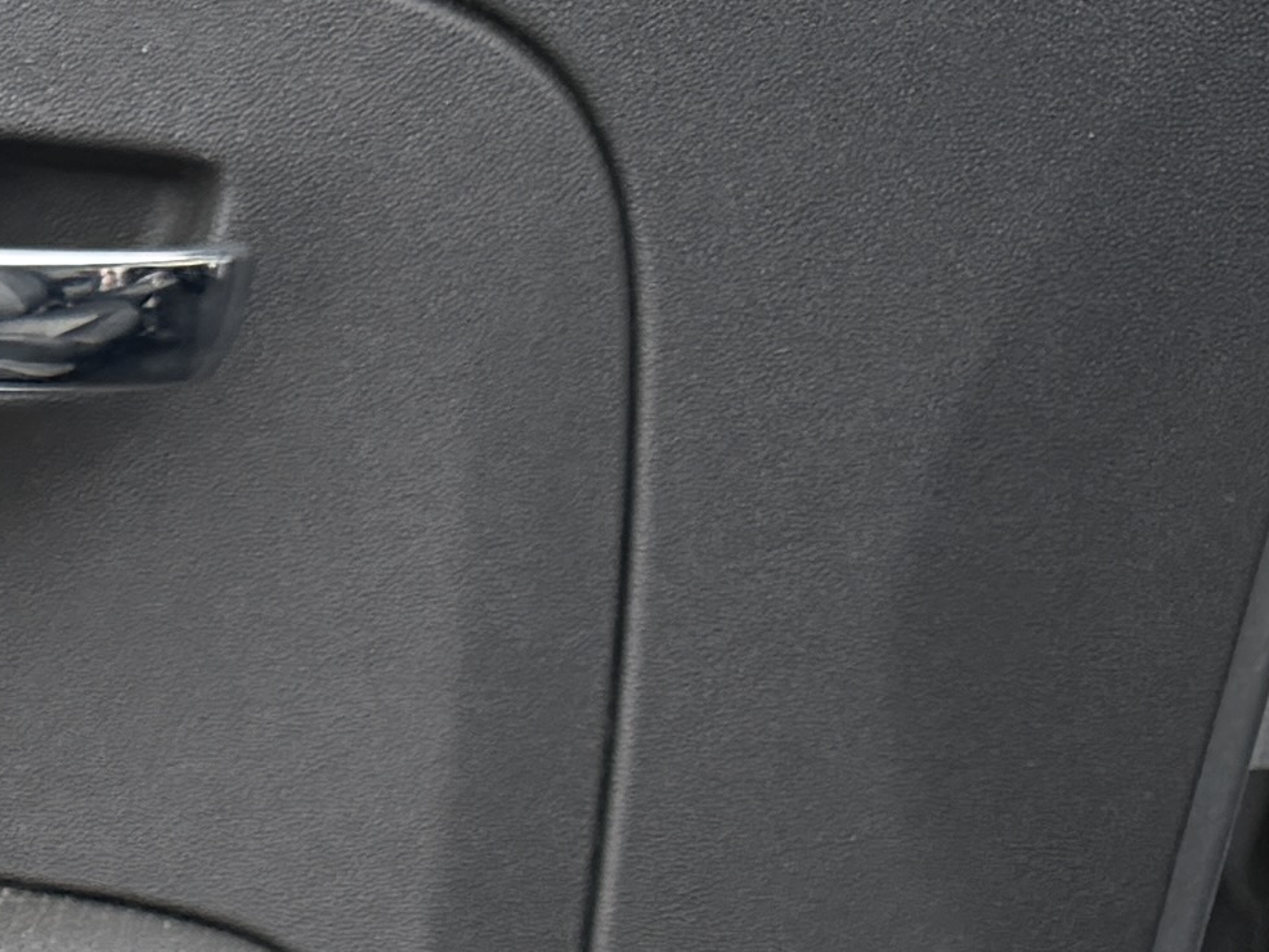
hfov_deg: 11.7
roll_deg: -0.4
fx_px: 5097
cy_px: 1332
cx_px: -1758
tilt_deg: -24.8
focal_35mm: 139
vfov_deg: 10.4
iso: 100
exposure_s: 1/491
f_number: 1.78
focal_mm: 6.76
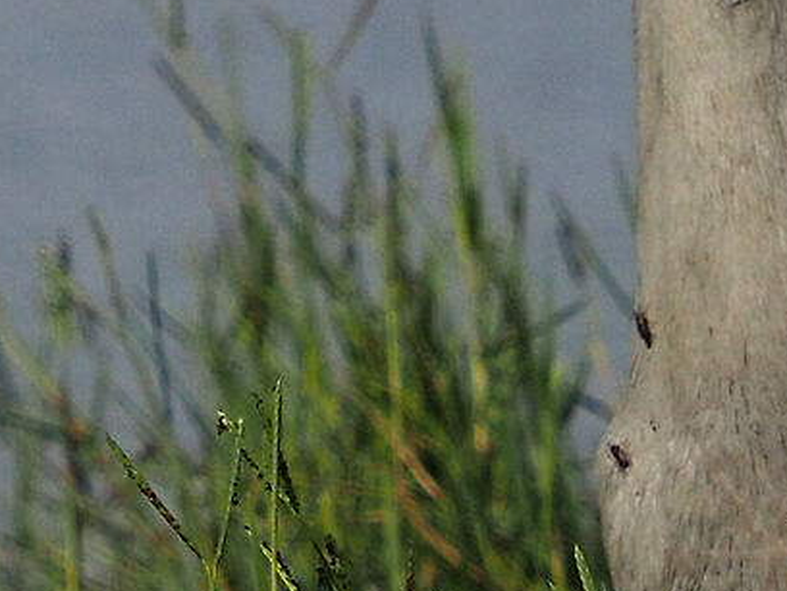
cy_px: -564
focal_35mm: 3535
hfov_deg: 0.6
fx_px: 80369
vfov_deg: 0.4
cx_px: -1190
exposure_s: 1/5000
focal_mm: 300
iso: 500
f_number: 5.6
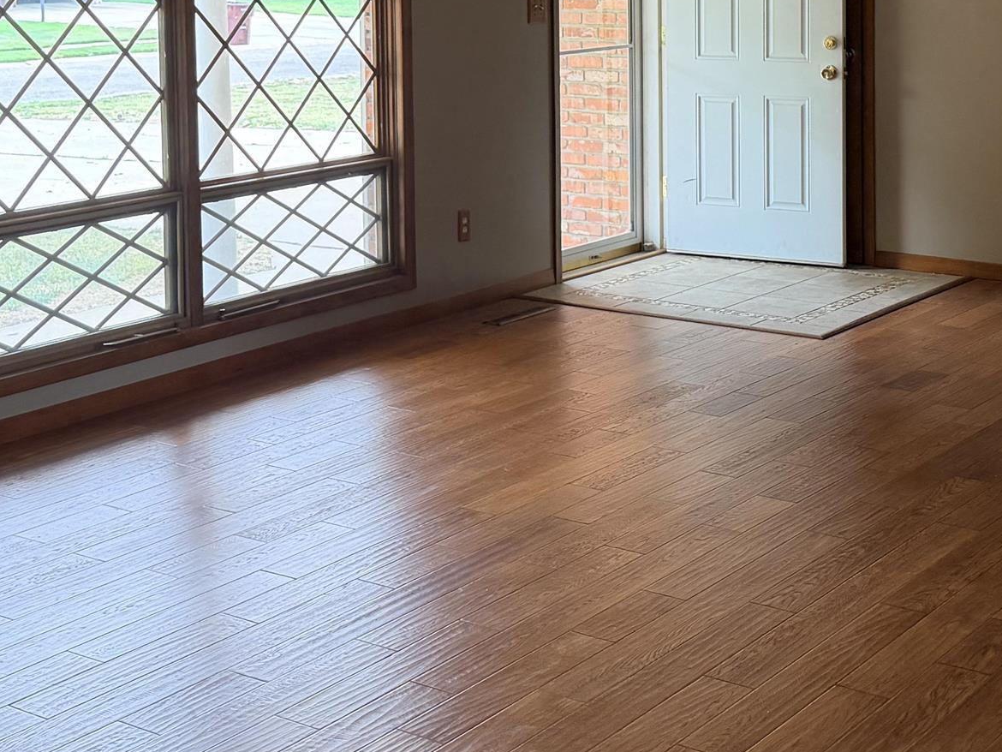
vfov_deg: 22.6
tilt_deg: -4.4
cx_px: 575
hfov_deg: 30.7
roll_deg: +0.3
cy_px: 57
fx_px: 1824
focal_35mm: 63
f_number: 1.78
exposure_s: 1/195
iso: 200
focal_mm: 6.76
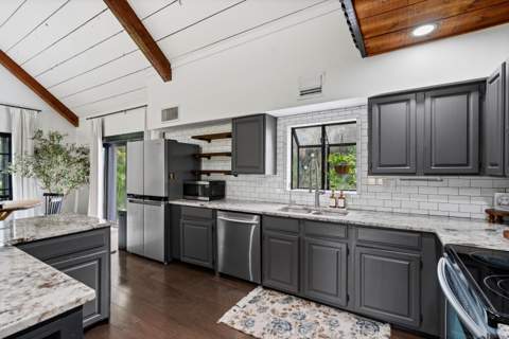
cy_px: 170
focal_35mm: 16
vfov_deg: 73.7
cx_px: 254
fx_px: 226
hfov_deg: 96.7
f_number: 8
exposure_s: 1/2.5
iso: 800
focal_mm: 16
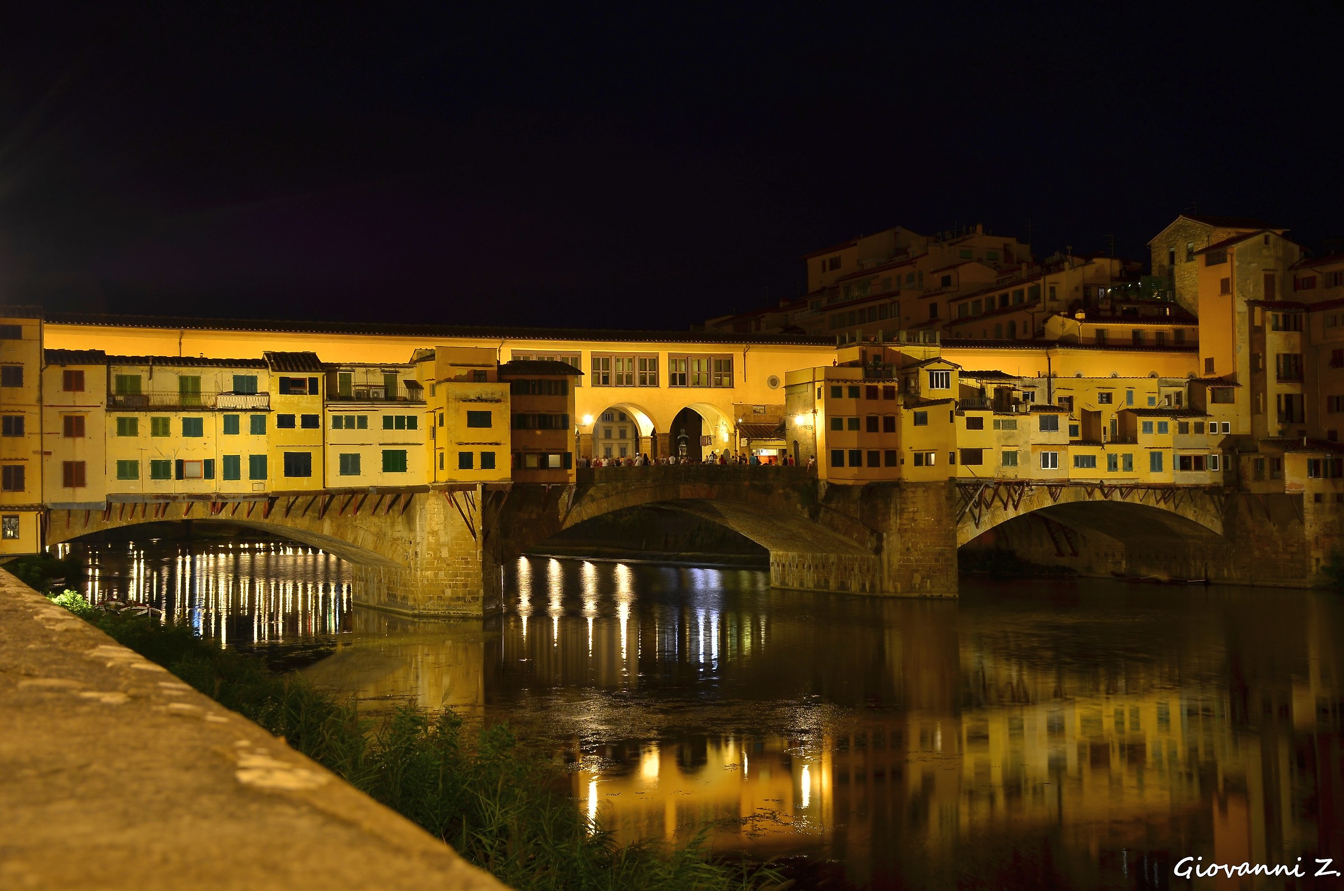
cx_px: 672
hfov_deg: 41.2
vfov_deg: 28.0
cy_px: 446
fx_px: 1788
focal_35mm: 48
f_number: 5.6
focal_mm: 32
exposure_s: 2
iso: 100
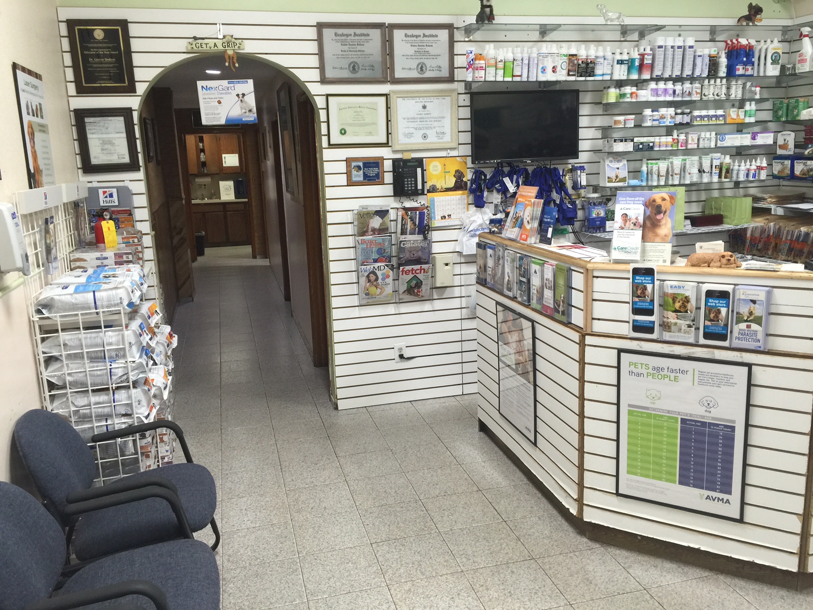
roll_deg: +0.7
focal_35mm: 29
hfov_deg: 61.7
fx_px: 681
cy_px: 305
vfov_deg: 48.2
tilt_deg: -12.9
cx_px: 406
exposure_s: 1/15
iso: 40
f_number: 2.2
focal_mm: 4.15
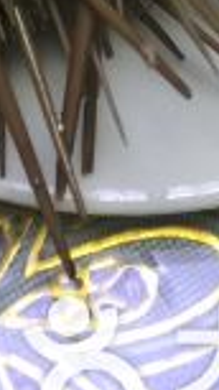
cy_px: -403
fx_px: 1498
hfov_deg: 8.3
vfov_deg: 12.8
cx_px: -6
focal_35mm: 145
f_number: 2.2
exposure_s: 1/17
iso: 50
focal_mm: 4.15
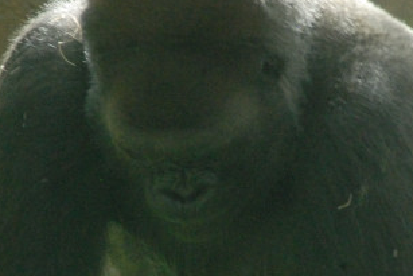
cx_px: 283
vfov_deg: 1.2
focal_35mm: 1174
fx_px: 13474
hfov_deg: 1.8
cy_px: 227
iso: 1600
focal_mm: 300
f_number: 19
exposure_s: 1/90
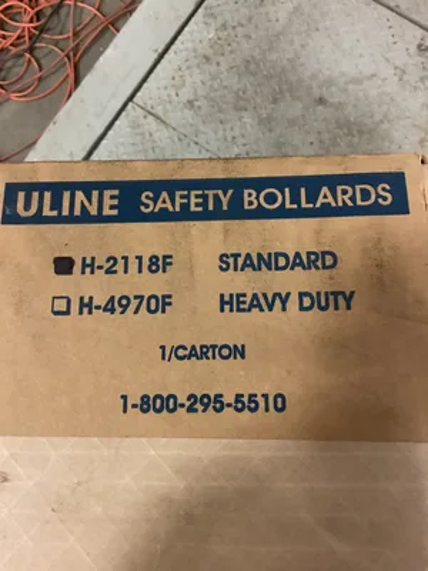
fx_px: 511
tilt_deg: -79.9
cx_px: 214
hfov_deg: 45.4
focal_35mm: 31
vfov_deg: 58.4
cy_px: 286
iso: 640
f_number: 2.4
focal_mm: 3.3
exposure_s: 1/30
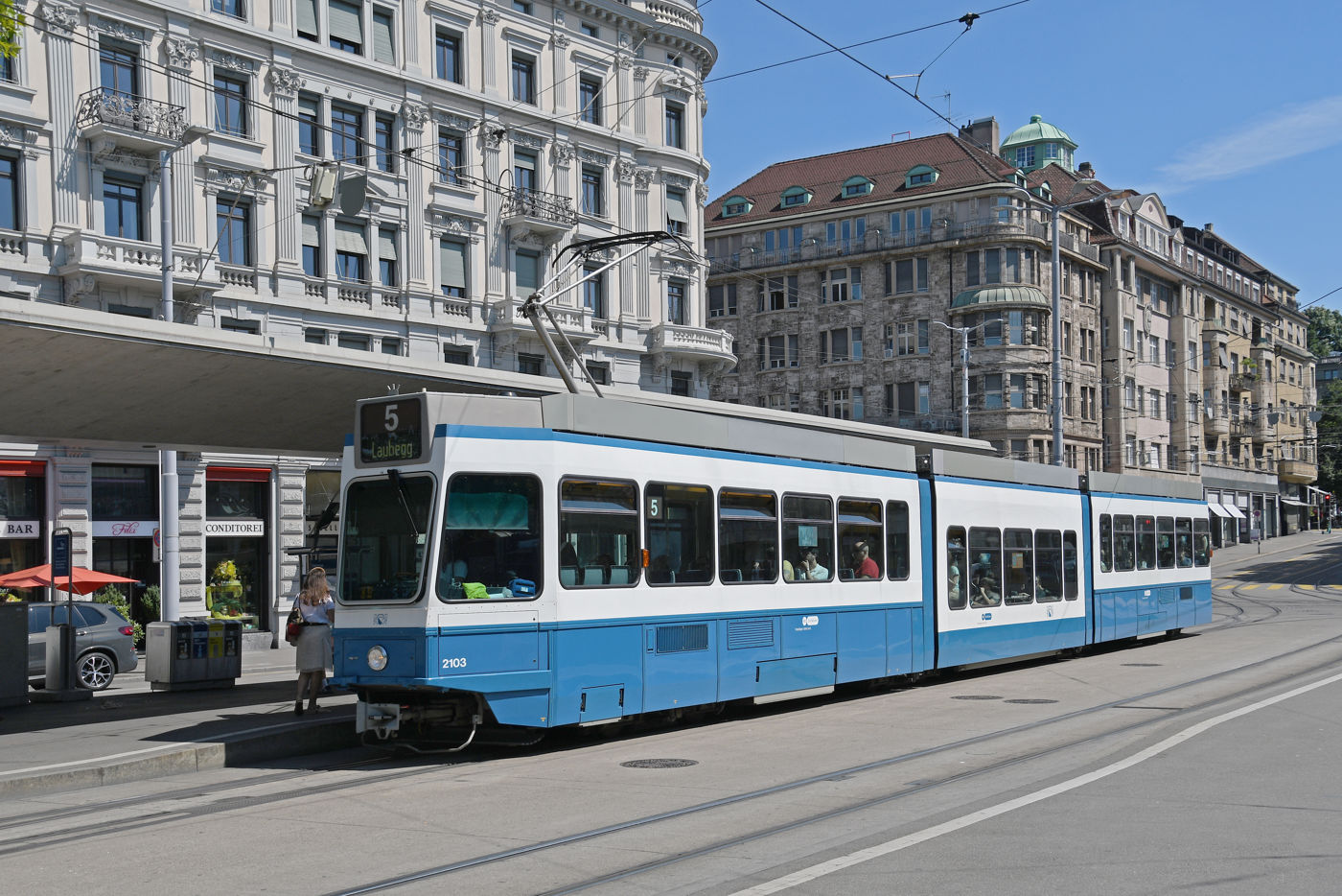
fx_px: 1454
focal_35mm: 39
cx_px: 671
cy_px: 448
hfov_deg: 49.5
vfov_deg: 34.2
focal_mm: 26
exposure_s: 1/800
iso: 200
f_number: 8
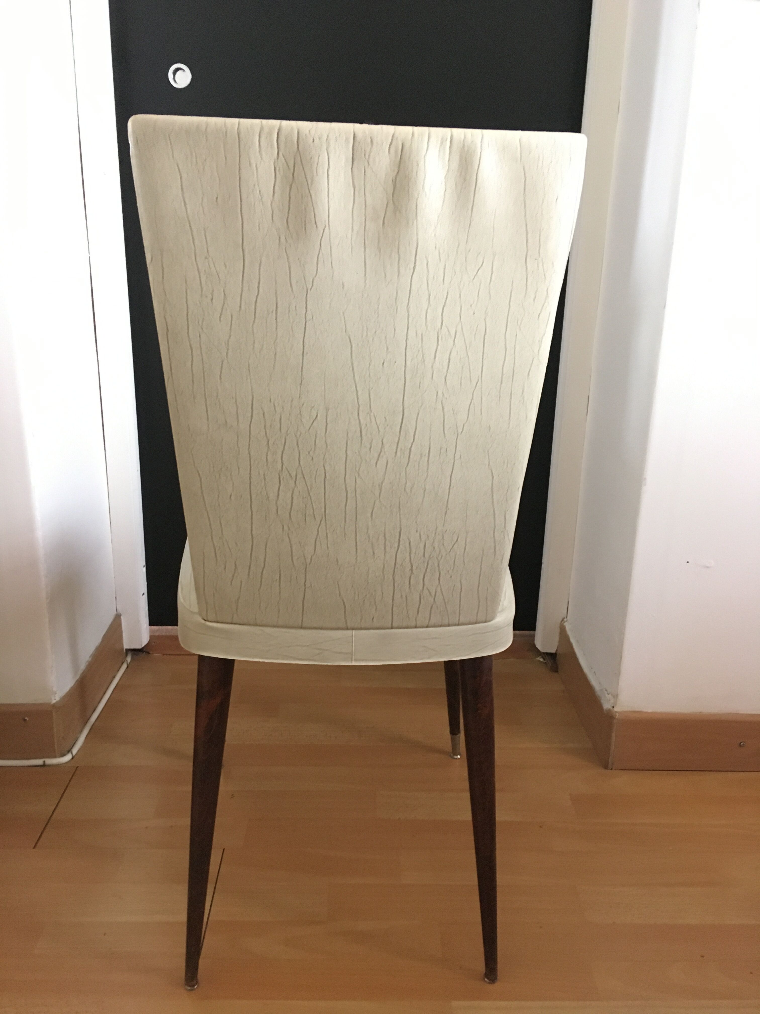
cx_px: 380
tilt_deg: -18.8
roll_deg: +0.6
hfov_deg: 48.2
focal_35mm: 29
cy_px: 507
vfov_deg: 61.7
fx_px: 849
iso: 400
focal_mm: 4.15
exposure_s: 1/17
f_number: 2.2
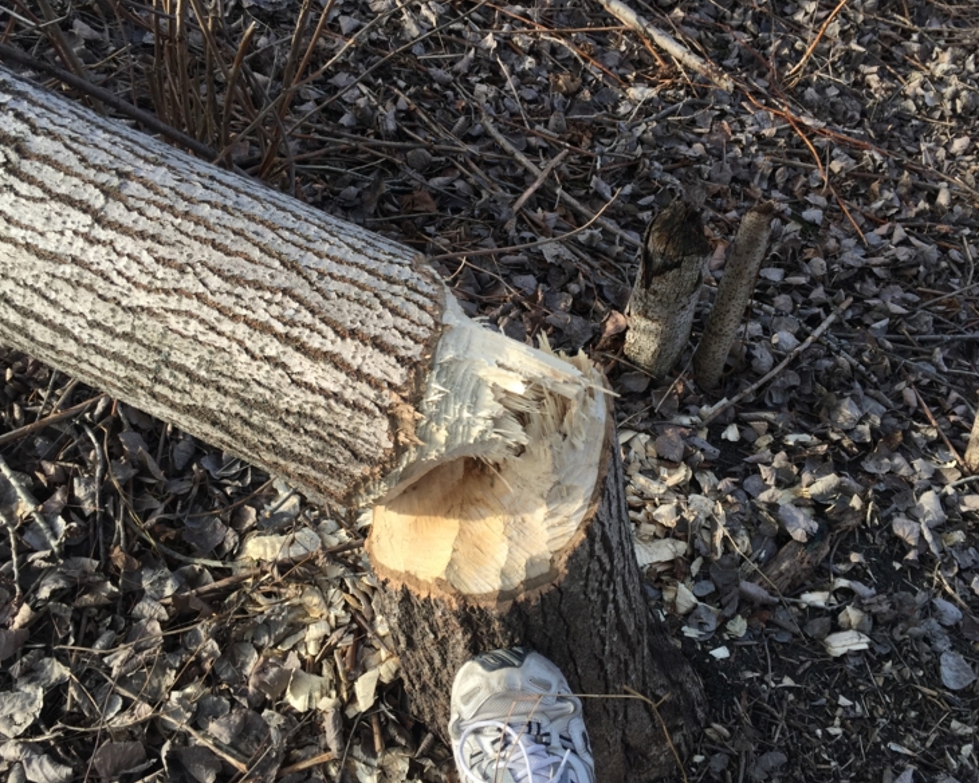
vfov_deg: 47.1
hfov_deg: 57.2
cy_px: 393
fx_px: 898
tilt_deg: -48.7
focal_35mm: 31
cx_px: 502
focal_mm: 4.15
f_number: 2.2
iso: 32
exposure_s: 1/520
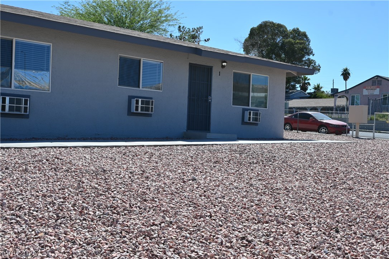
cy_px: 130
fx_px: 454
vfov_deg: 31.9
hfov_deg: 46.4
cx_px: 194
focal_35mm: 42
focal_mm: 28
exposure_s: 1/250
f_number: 8
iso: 100
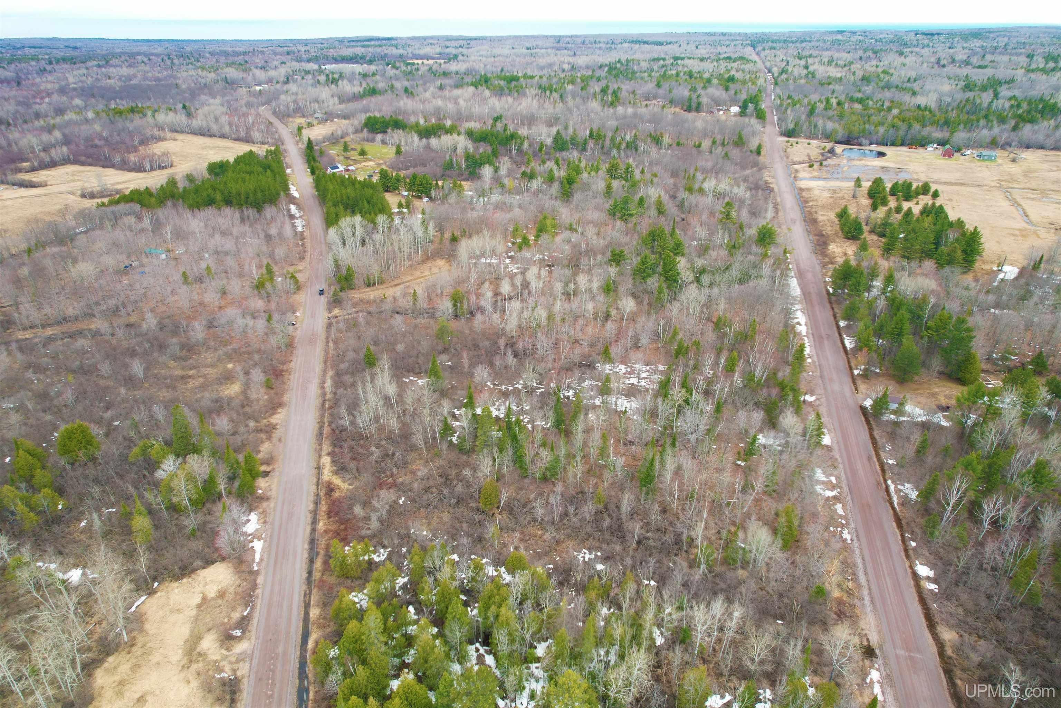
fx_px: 648
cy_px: 354
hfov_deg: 78.6
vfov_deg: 57.2
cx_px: 530
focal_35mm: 22
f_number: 2.8
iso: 120
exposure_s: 1/200
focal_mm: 8.38
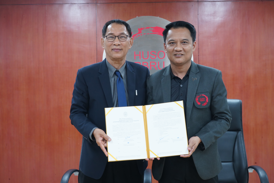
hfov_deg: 40.3
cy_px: 92
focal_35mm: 49
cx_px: 137
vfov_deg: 27.5
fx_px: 373
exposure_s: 1/15
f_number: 14
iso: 2500
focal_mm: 49
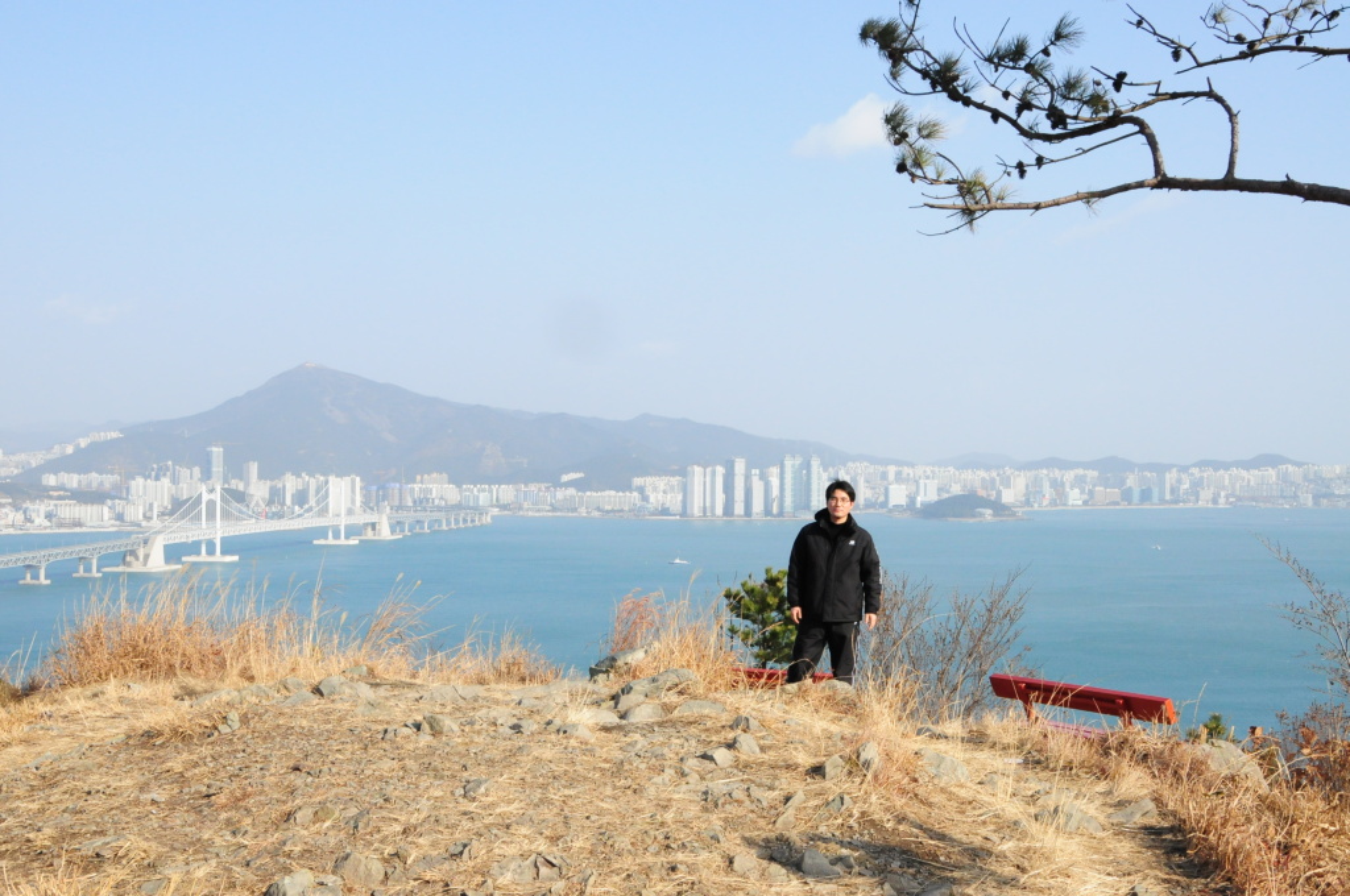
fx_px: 1573
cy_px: 448
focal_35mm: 42
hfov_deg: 46.5
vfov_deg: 31.8
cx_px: 675
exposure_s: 1/800
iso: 1600
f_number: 16
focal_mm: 28
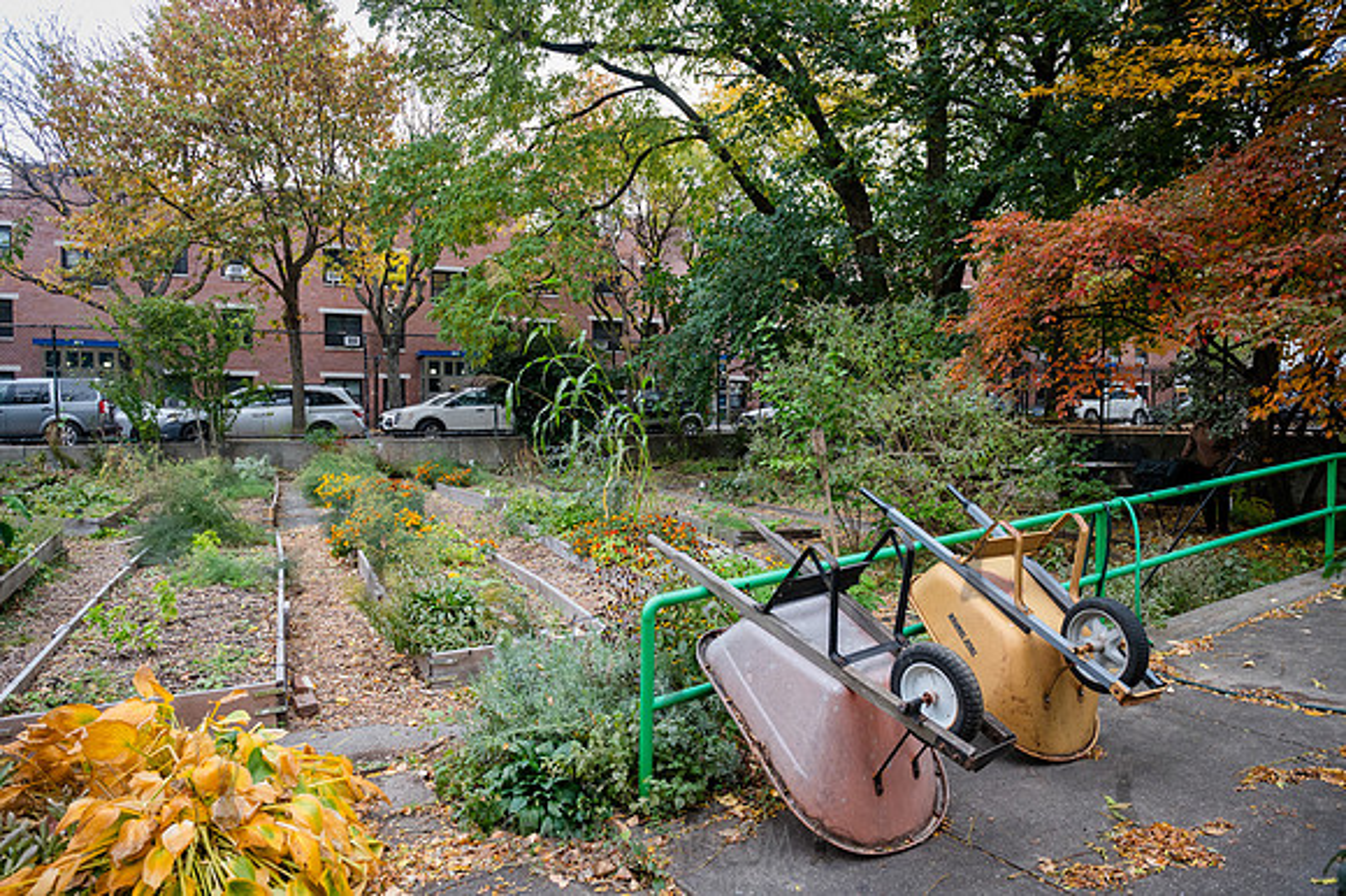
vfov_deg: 53.1
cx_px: 673
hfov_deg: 73.8
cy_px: 448
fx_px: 897
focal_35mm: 24
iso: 2000
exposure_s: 1/1000
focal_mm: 24
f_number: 4.5
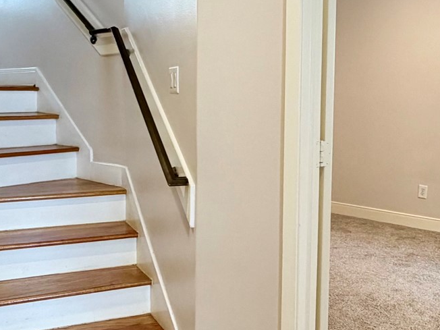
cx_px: 213
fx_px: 559
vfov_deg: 32.7
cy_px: 126
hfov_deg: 42.9
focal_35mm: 44
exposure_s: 1/60
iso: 200
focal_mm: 2.22
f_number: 2.2
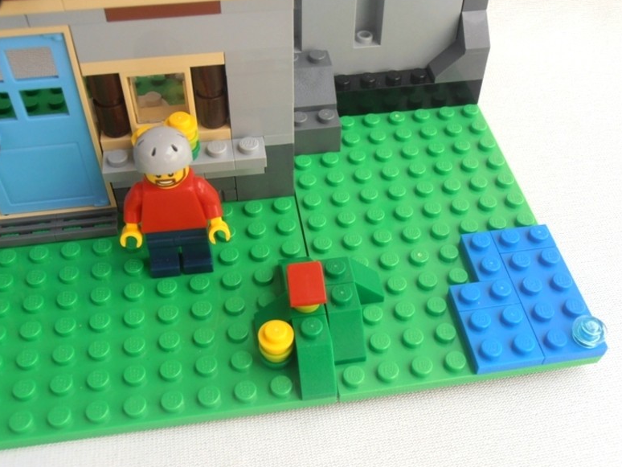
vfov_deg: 33.6
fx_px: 773
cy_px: 259
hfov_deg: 43.8
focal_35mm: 43
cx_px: 325
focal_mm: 6.61
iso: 80
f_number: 3.9
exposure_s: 1/100
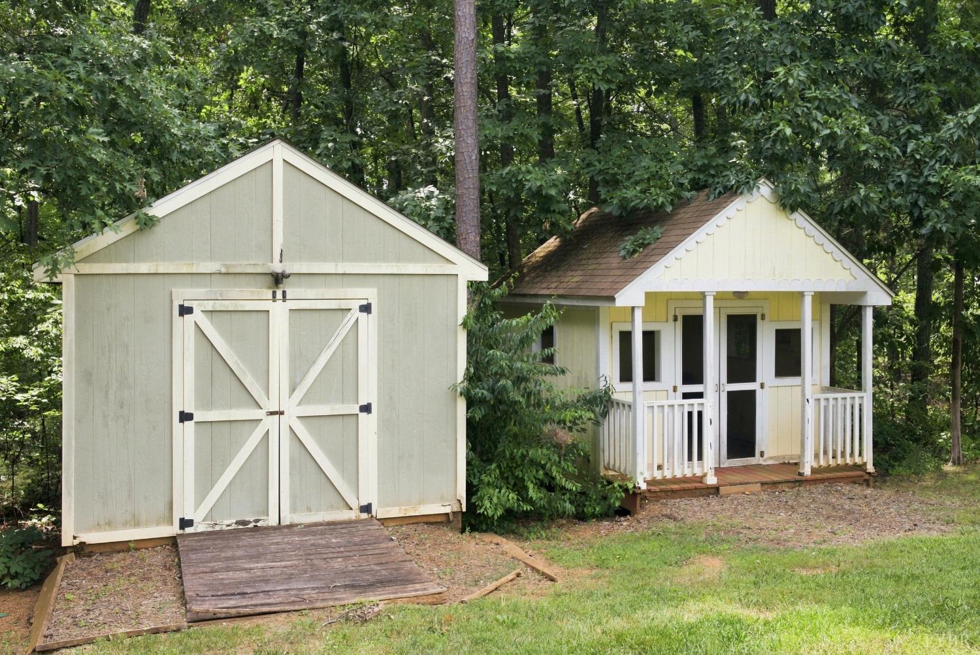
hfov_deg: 54.4
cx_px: 490
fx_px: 953
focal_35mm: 35
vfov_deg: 37.9
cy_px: 328
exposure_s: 1/250
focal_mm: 35
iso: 800
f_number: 7.1
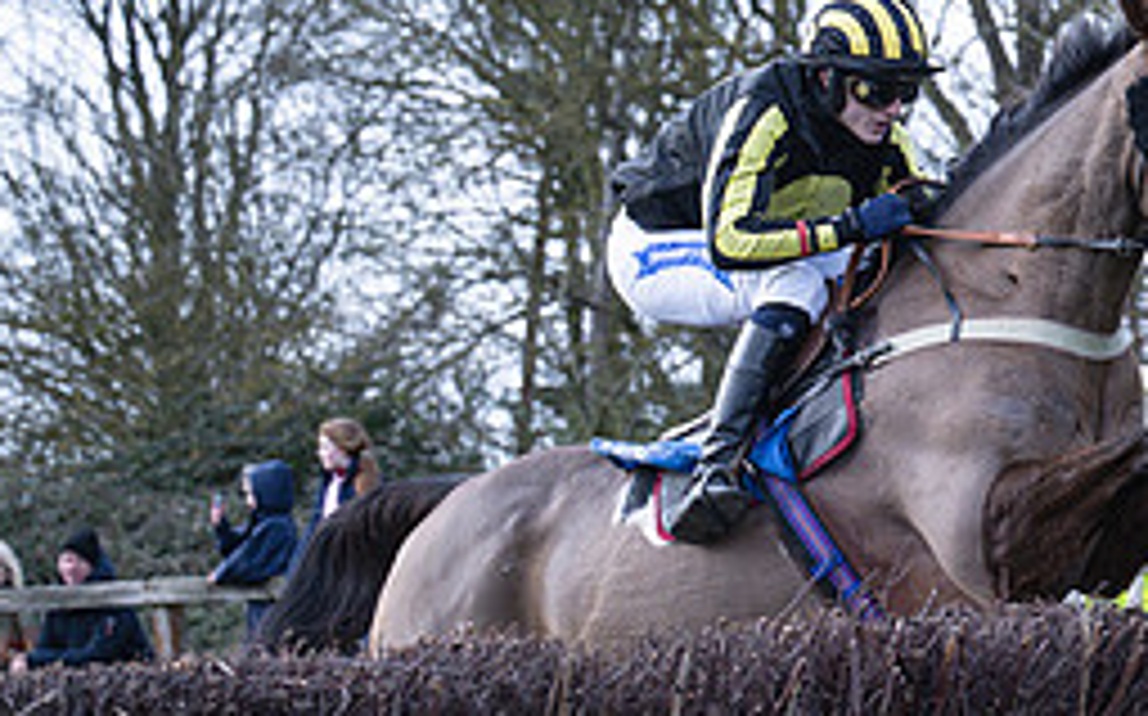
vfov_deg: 6.9
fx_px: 5909
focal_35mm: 189
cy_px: 333
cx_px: 1162
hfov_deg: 11.0
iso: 800
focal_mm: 70
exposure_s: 1/1250
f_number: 4
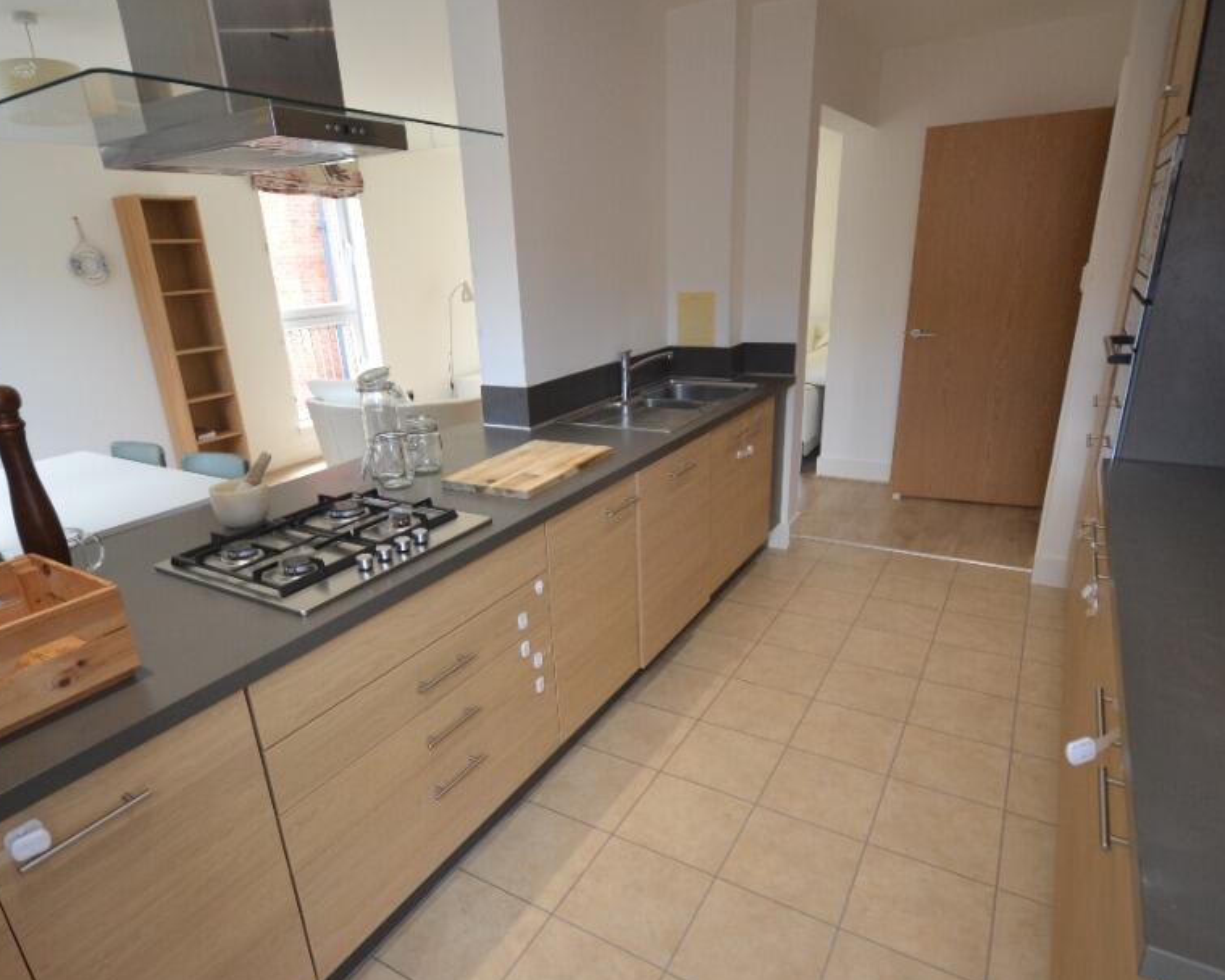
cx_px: 596
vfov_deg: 70.8
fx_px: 689
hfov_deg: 83.3
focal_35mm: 19
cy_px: 519
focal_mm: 10
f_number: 4
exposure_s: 1/60
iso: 720
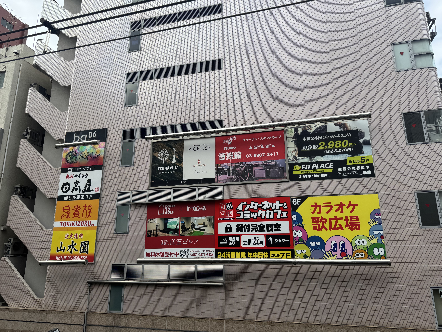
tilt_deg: +13.3
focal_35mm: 24
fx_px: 306
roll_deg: -0.2
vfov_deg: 56.8
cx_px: 221
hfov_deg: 71.6
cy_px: 166
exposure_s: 1/1131
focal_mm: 6.76
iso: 80
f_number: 1.78
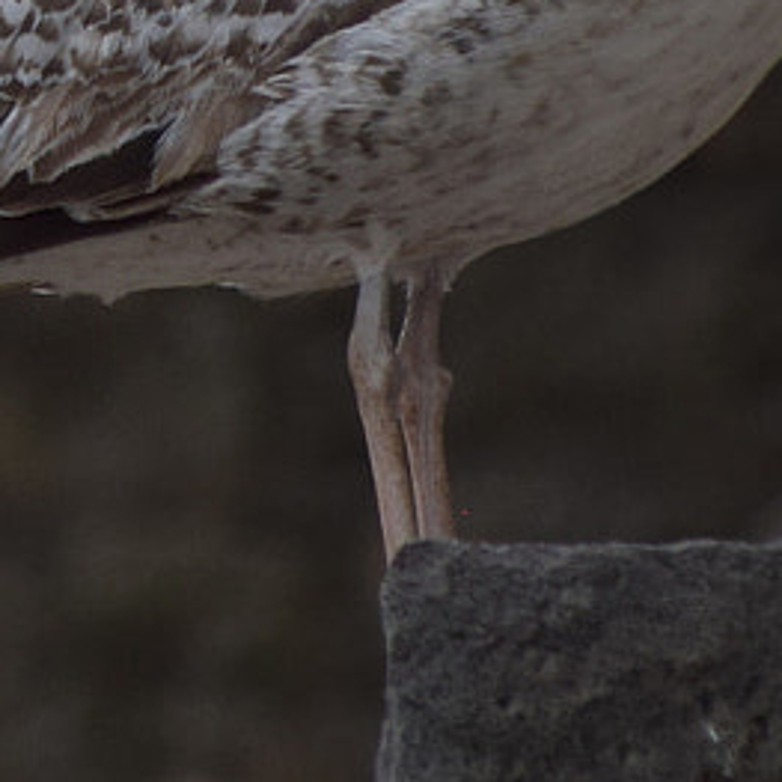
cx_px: -479
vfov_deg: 1.1
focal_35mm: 1554
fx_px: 39718
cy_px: -381
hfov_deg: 1.1
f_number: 6.3
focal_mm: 200
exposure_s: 1/250
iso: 500
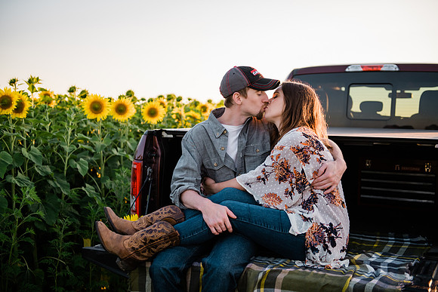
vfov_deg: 28.1
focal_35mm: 48
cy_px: 146
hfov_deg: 41.1
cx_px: 219
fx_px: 584
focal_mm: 48
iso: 320
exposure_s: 1/400
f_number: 2.8
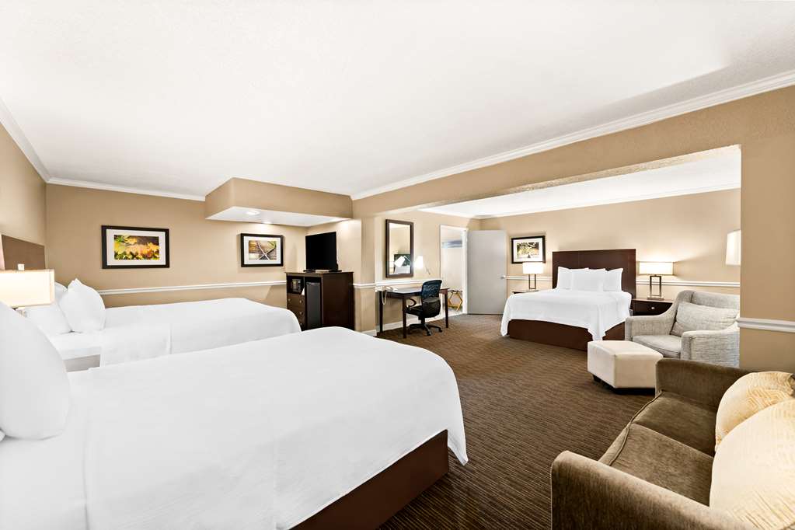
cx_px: 398
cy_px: 265
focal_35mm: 14
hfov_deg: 104.3
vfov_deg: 81.2
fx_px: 309
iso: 400
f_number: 6.3
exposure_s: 1/1.67
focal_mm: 14
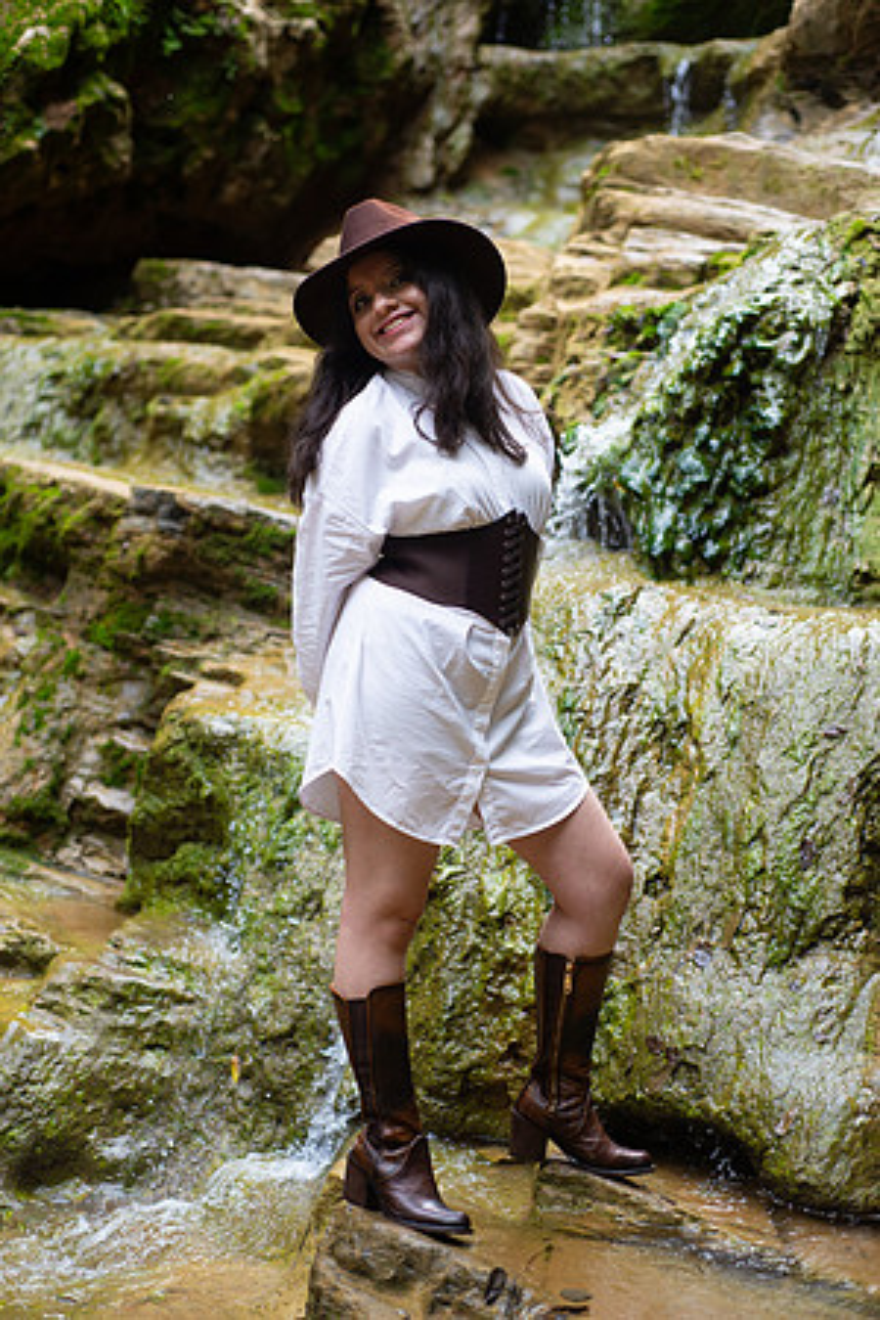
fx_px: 1833
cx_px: 440
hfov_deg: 27.0
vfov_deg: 39.6
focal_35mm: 50
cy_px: 660
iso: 400
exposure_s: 1/800
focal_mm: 50
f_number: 2.8
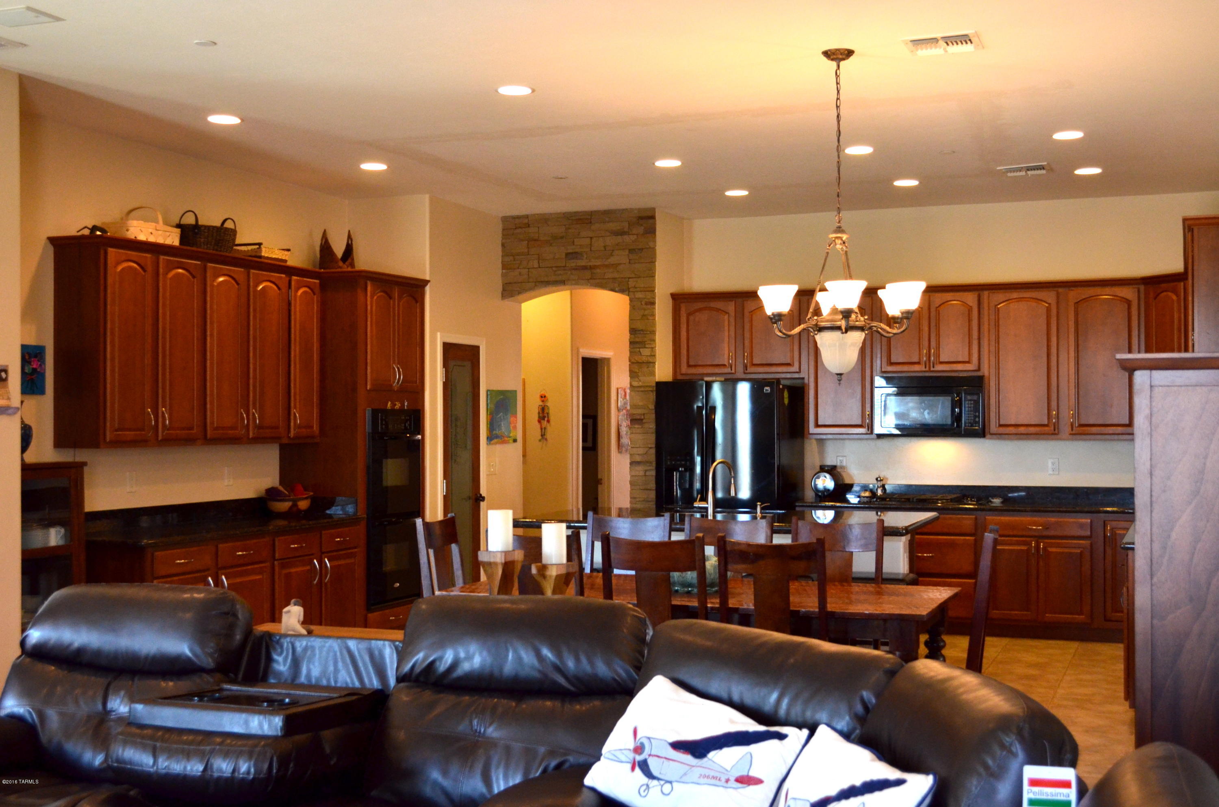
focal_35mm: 44
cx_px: 610
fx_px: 1470
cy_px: 404
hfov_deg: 45.0
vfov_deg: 30.7
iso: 1000
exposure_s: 1/100
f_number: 4.5
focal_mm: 29
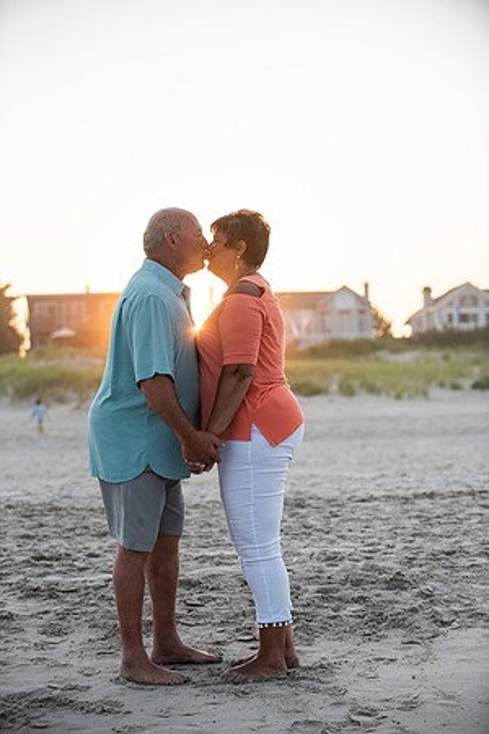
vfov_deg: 24.8
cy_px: 367
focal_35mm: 82
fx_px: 1671
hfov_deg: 16.7
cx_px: 244
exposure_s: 1/2500
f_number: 3.5
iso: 800
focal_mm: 82
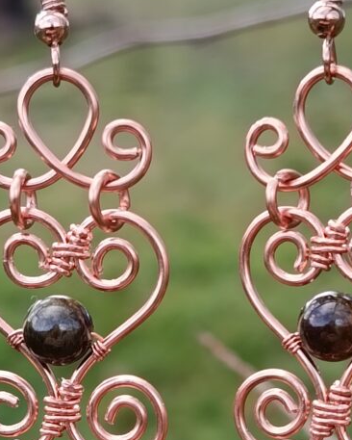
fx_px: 1366
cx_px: 212
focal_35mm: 105
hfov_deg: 14.7
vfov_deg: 18.0
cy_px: 376
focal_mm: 5.24
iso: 68
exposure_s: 1/100
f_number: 1.7
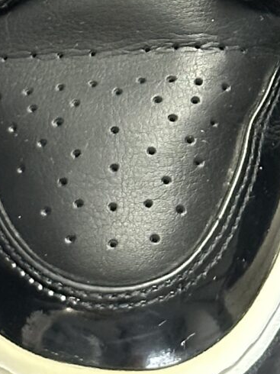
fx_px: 2709
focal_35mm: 251
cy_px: -165
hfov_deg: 5.9
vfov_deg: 7.8
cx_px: 261
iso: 500
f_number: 1.78
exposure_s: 1/25
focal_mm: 6.86
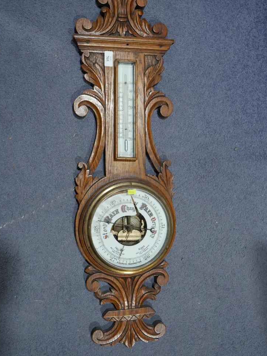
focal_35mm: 38
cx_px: 136
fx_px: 390
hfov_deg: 37.8
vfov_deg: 48.9
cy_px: 169
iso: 200
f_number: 4
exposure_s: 1/60
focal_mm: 18
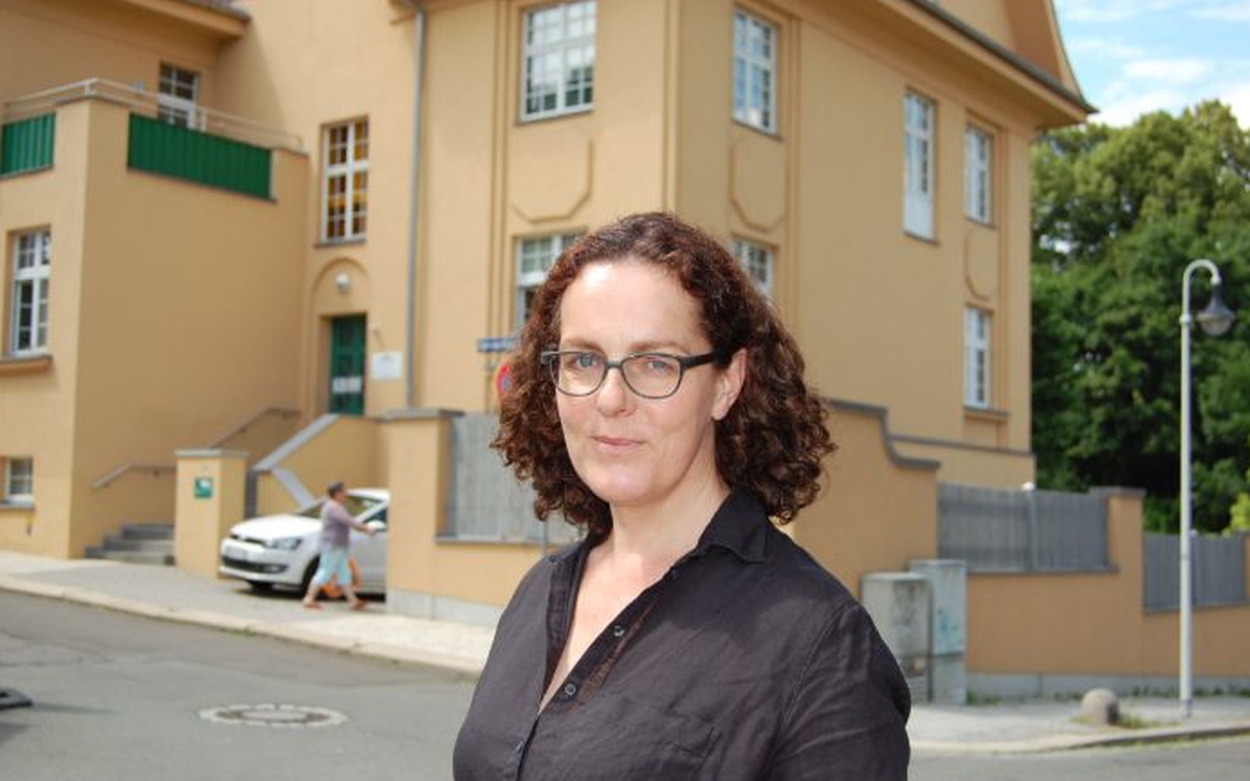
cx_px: 626
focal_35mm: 48
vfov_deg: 27.1
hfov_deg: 42.2
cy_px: 408
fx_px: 1618
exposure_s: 1/500
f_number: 4.5
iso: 200
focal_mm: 31
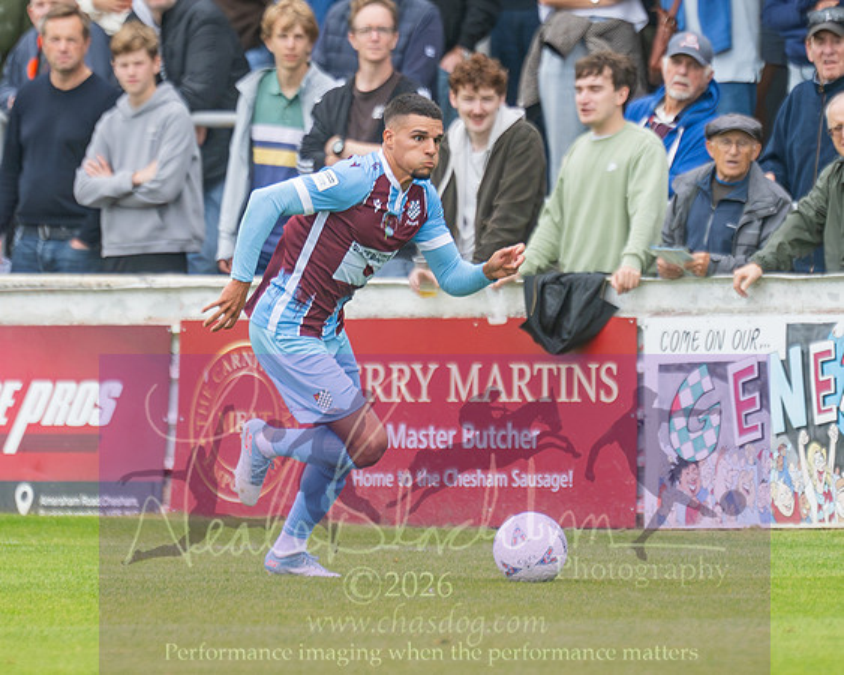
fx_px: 23862
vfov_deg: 1.6
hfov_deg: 2.0
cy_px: 157
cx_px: 467
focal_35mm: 956
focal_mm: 270
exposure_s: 1/1250
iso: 560
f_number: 2.8
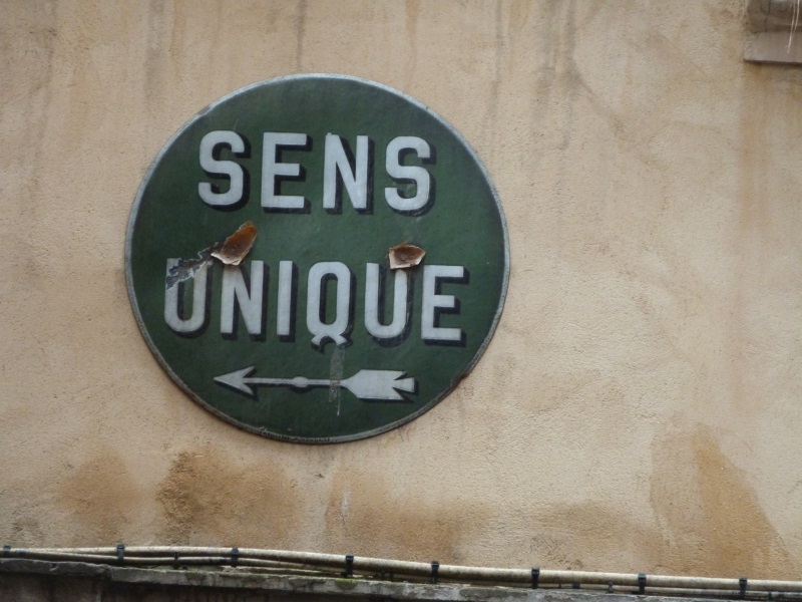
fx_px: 6001
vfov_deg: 5.7
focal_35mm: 259
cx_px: 401
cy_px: 301
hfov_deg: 7.6
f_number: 4
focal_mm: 46.6
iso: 500
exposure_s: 1/30
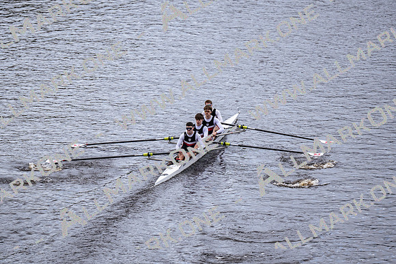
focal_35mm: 300
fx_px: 3298
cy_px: 132
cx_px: 198
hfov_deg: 6.9
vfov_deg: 4.6
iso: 400
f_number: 2.8
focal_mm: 200
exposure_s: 1/2000
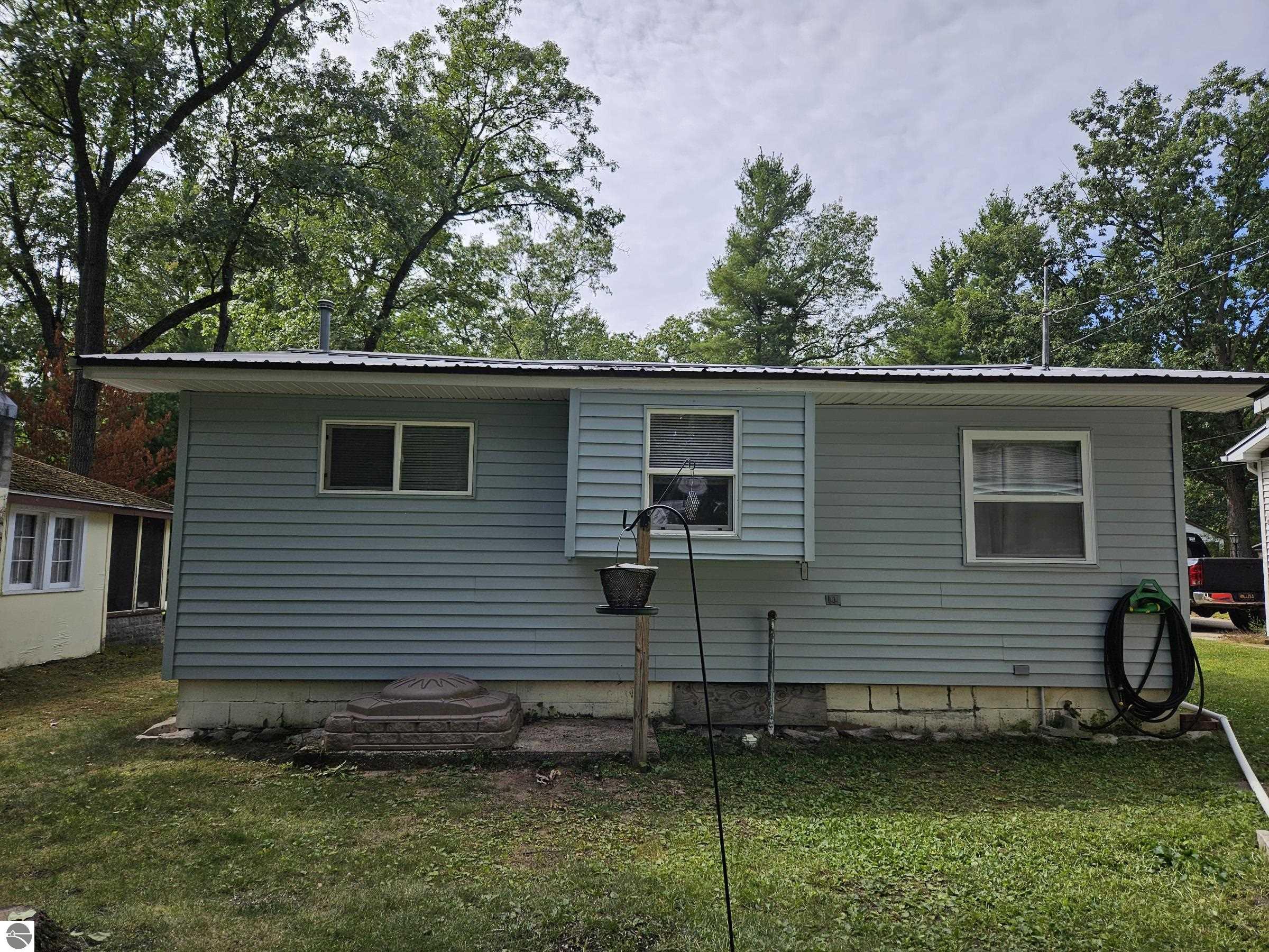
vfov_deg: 58.9
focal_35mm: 23
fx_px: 843
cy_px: 476
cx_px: 634
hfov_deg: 73.9
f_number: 1.8
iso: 25
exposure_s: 1/1429
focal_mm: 5.4
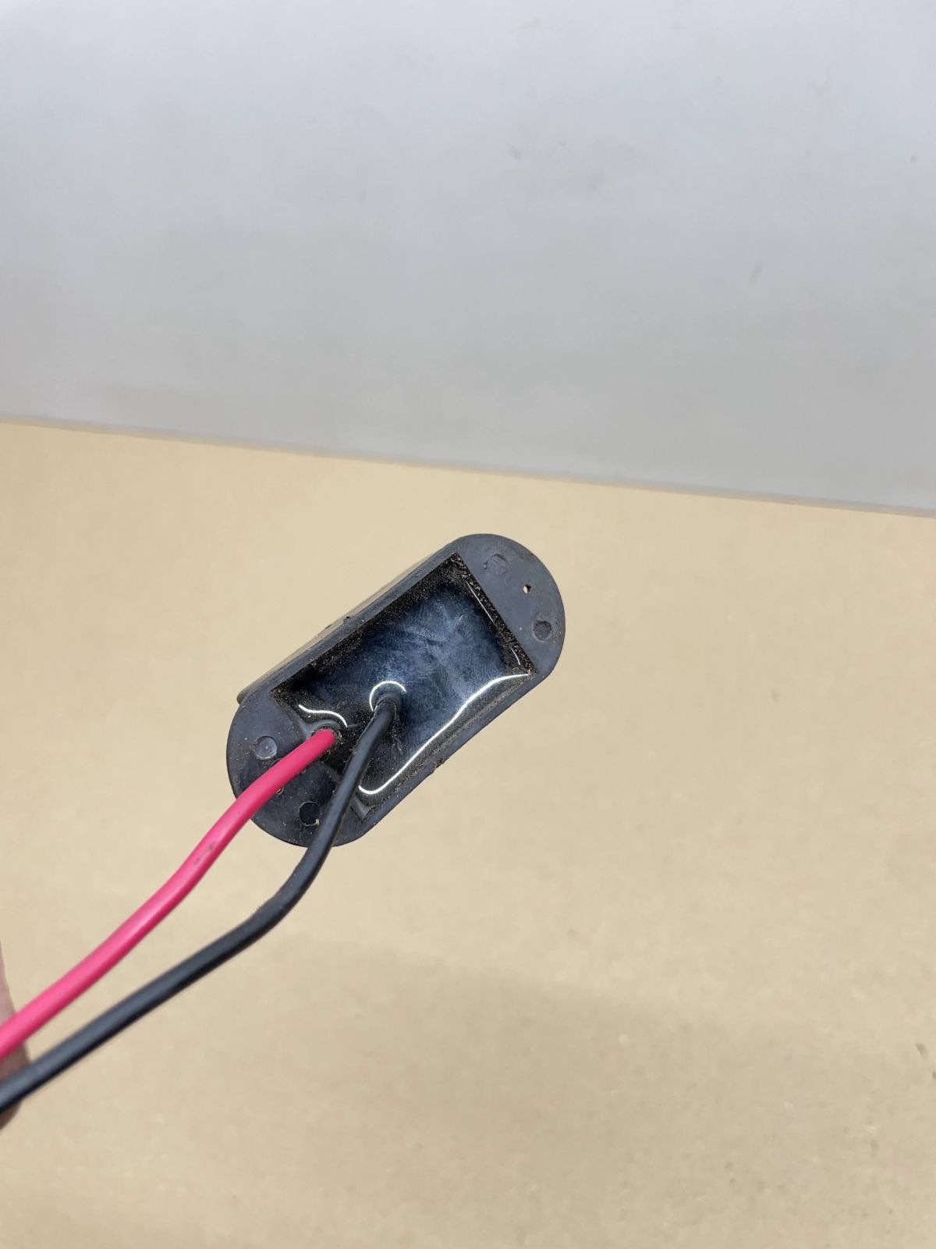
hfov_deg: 53.1
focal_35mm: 26
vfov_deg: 67.3
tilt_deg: -59.3
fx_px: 937
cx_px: 468
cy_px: 624
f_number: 1.6
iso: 64
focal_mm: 4.2
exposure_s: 1/100
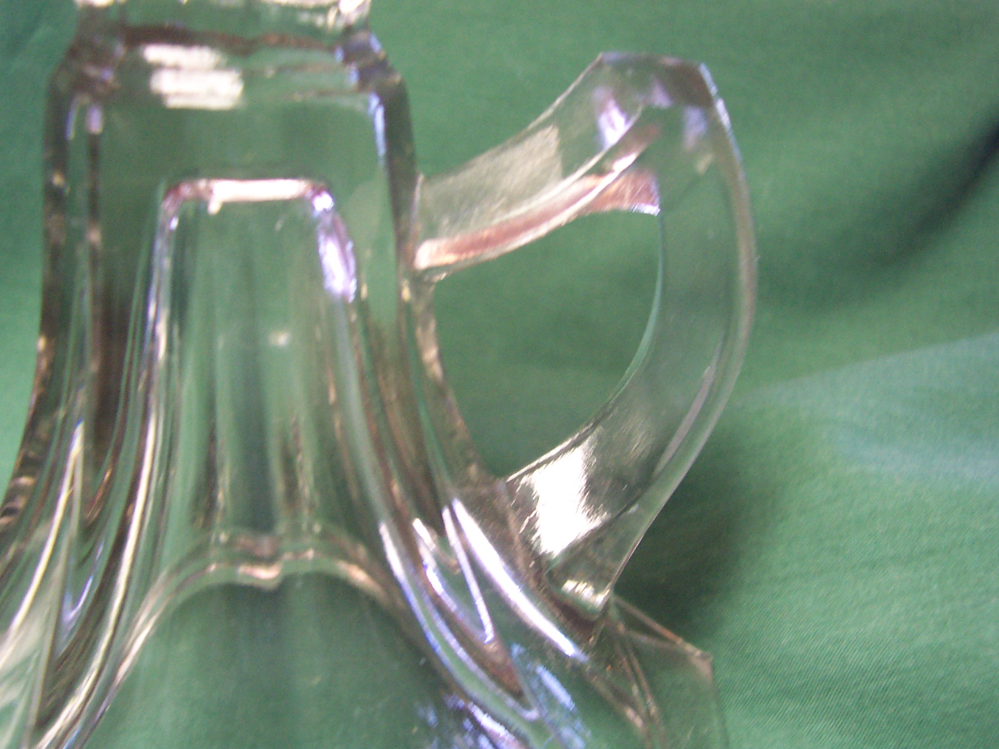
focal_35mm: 37
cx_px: 500
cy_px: 374
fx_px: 1068
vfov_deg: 38.7
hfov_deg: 50.1
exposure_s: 1/30
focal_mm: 5.6
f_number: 2.8
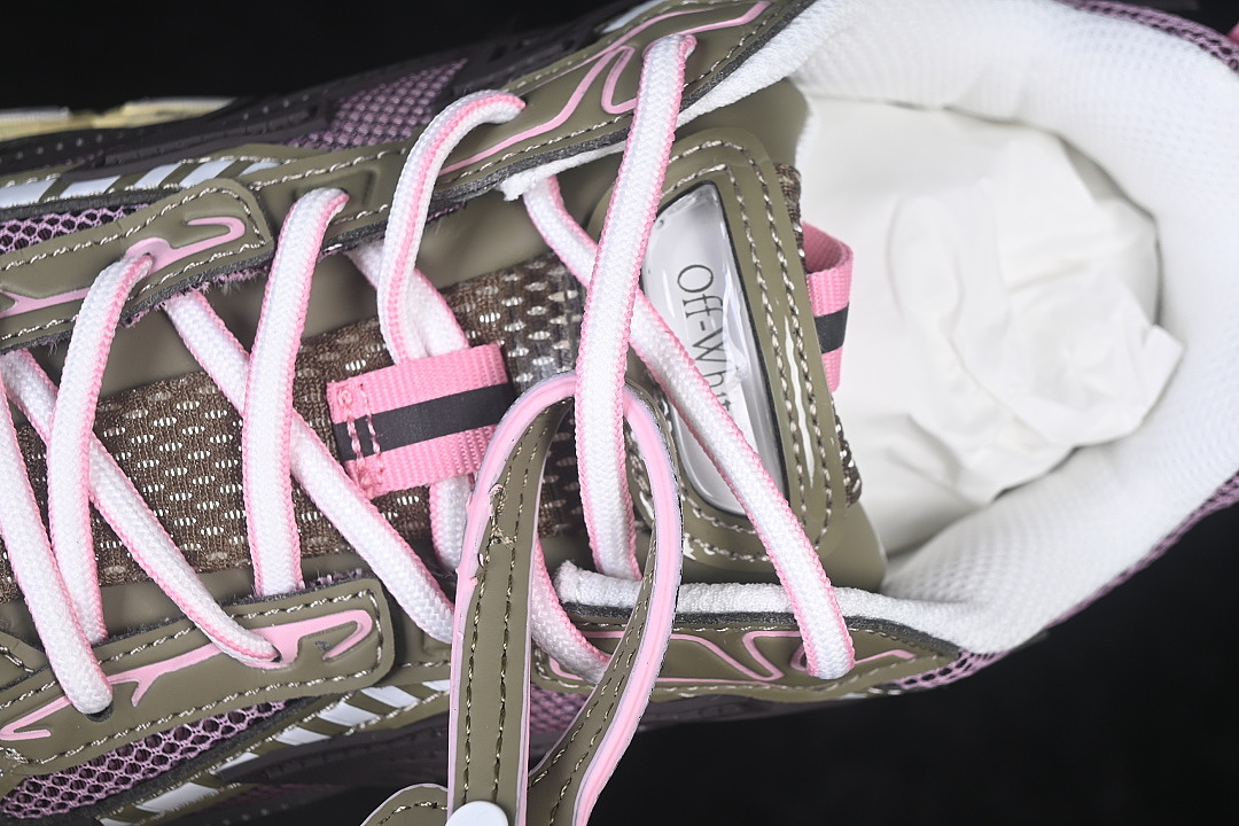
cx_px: 620
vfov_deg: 18.2
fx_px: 2581
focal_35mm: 75
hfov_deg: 27.0
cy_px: 413
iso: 160
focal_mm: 50
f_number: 7.1
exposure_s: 1/80
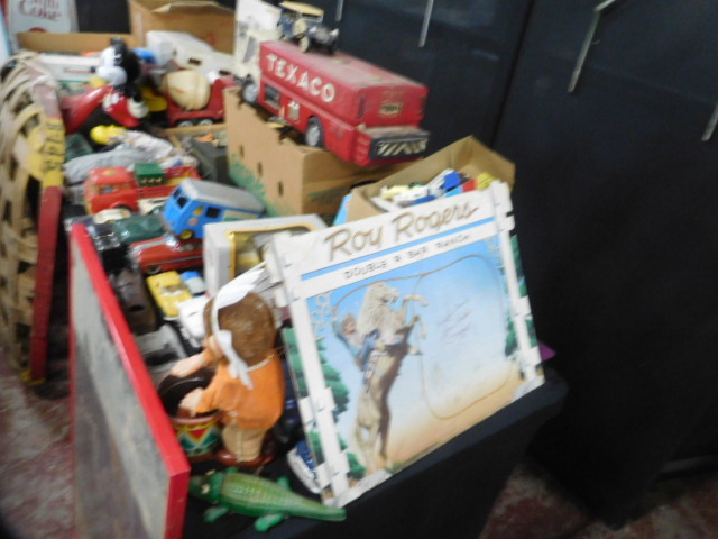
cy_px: 270
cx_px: 359
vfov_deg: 54.9
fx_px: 519
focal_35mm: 25
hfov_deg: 69.4
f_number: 3.4
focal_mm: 4.5
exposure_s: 1/8
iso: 450
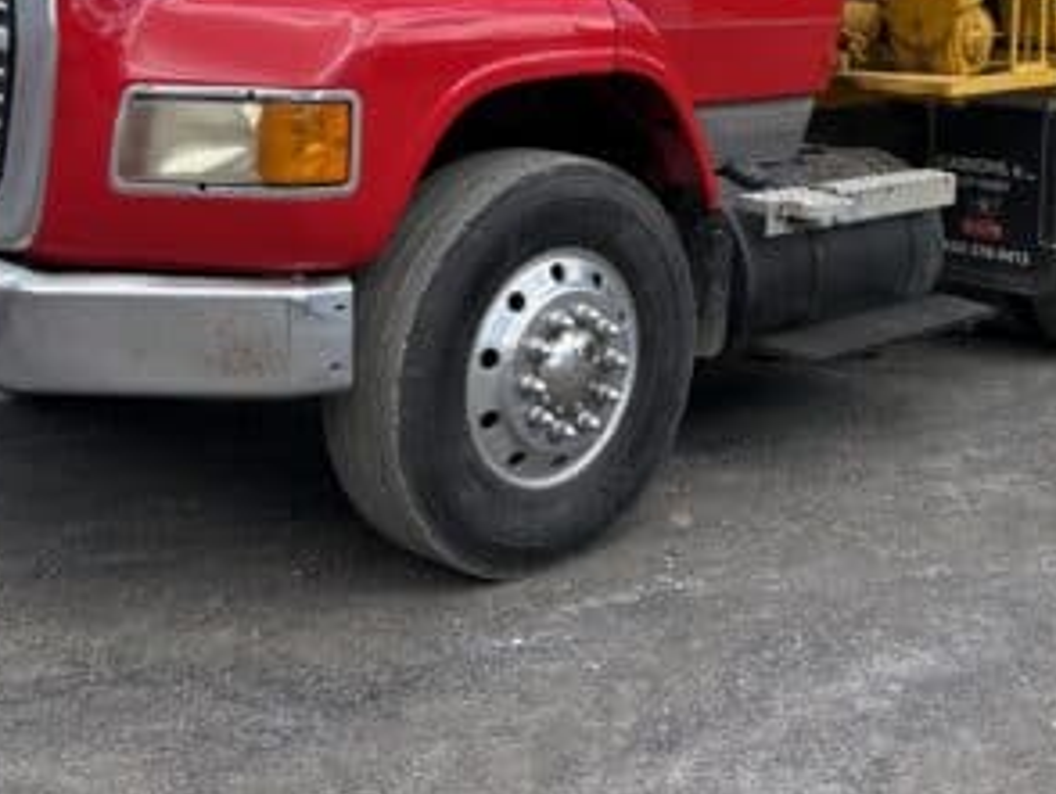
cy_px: 7
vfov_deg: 26.2
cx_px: 679
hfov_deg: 35.9
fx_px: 1618
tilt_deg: -2.7
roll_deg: +0.4
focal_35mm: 53
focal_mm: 5.96
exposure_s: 1/2451
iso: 64
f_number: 1.6
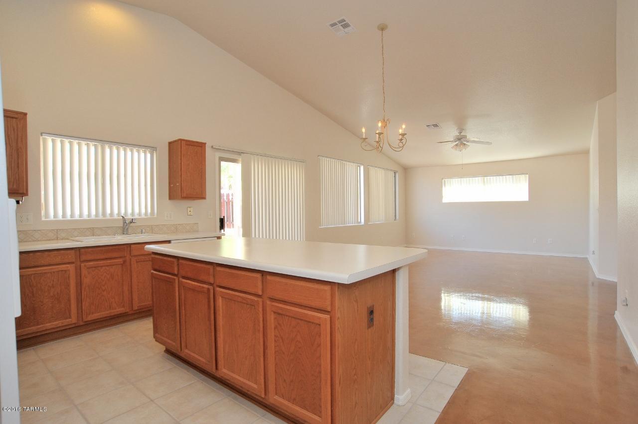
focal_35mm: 18
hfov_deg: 90.0
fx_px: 319
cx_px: 319
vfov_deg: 67.3
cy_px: 212
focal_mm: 18
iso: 1000
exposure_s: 1/30
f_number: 11
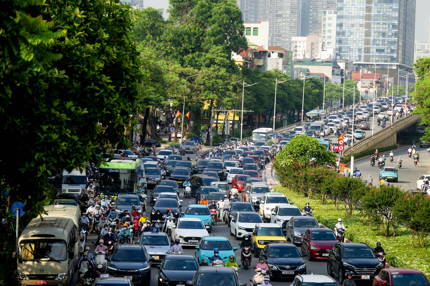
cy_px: 143
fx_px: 1469
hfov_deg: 16.7
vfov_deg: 11.1
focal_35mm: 123
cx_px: 215
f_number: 2.8
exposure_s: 1/1000
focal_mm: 82
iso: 100
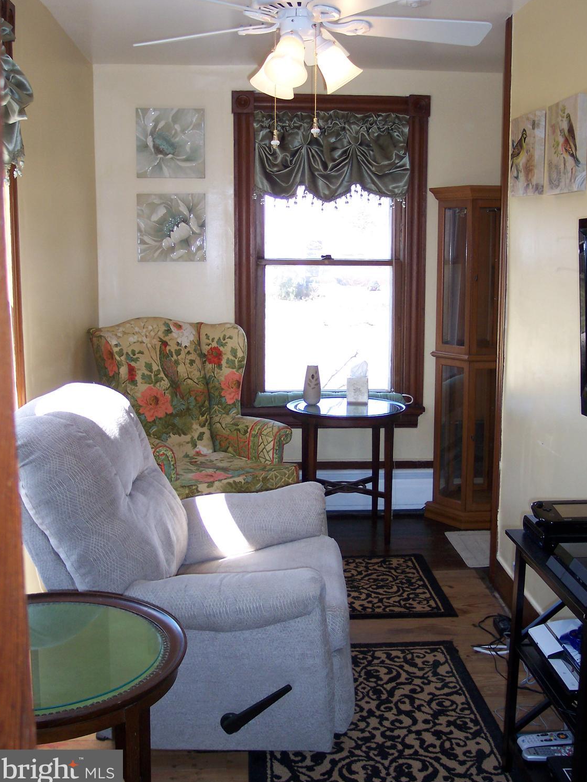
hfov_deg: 36.8
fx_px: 882
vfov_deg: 47.9
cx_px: 293
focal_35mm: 39
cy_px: 391
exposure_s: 1/125
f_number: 2.8
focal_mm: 8
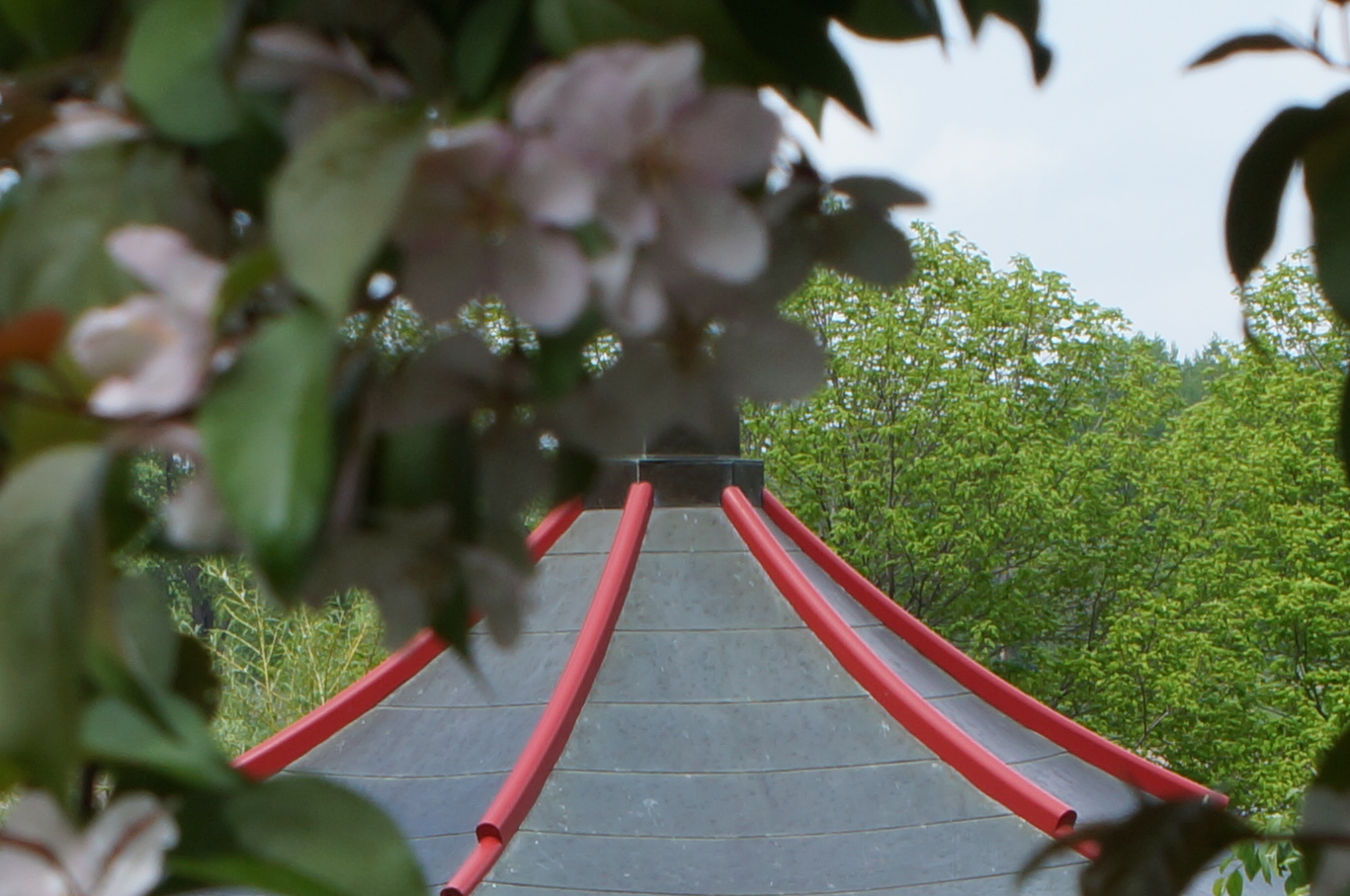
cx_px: 705
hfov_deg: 8.5
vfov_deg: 5.6
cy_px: 1192
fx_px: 9093
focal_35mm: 243
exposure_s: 1/80
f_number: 13
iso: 100
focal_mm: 45
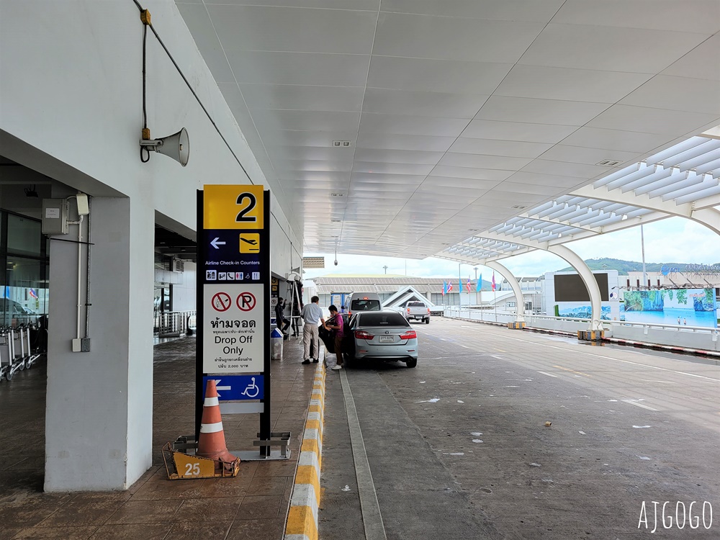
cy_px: 270
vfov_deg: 53.1
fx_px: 541
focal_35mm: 26
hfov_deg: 67.3
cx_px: 360
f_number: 1.8
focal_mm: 5.4
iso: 40
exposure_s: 1/529
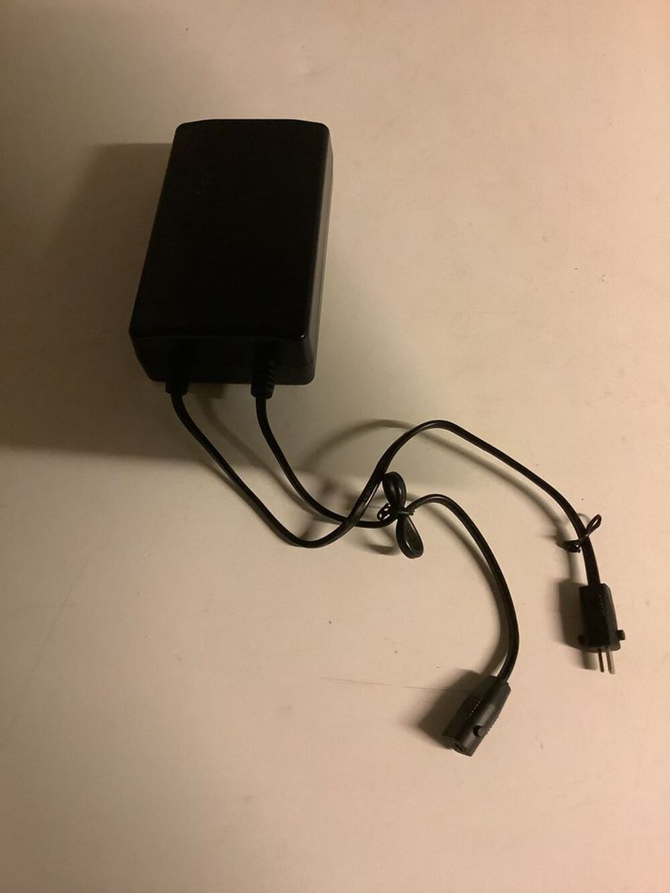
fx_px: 800
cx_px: 335
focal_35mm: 31
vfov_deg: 58.3
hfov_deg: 45.4
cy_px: 446
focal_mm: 3.3
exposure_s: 1/25
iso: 400
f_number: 2.4
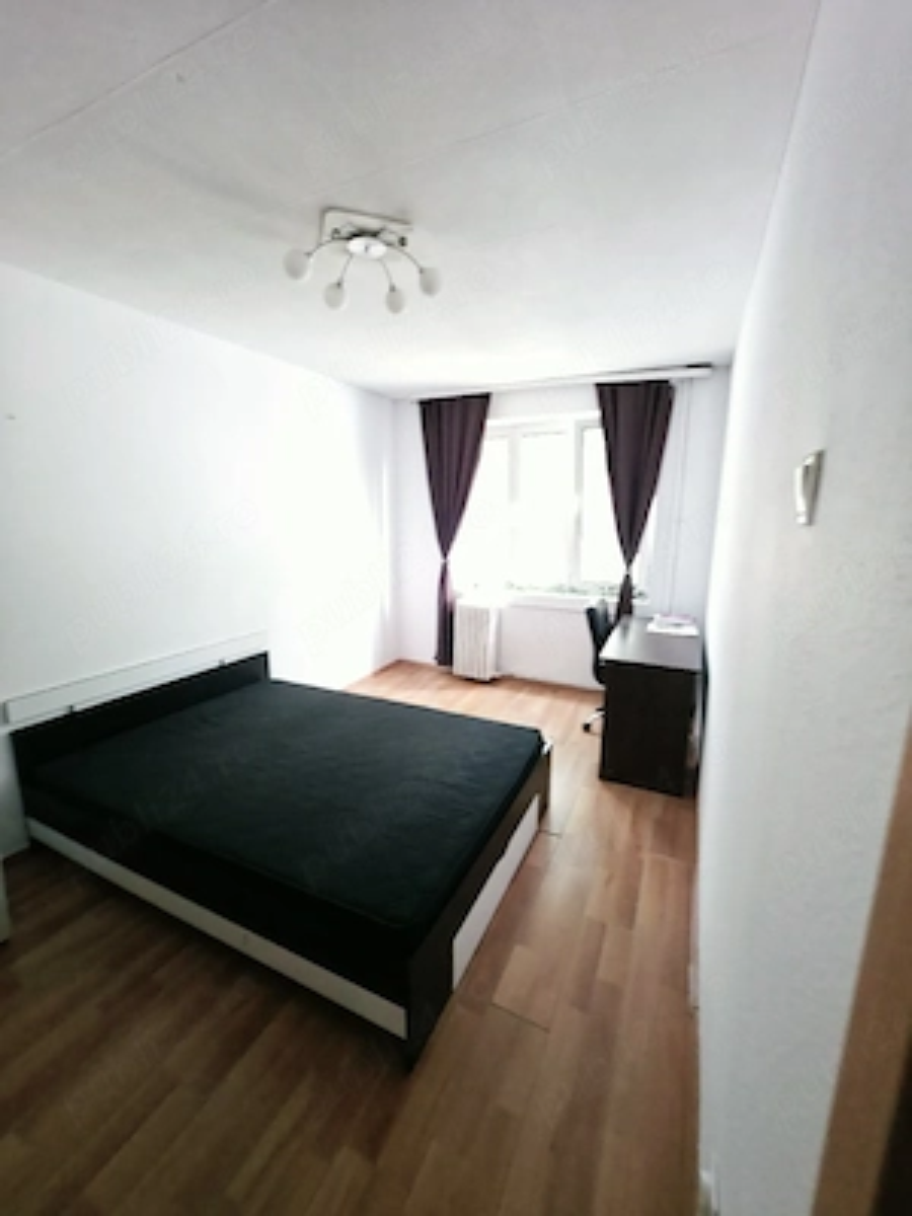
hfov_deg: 89.9
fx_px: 457
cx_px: 456
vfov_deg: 106.2
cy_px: 608
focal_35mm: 13
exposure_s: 1/8.34
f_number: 1.9
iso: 640
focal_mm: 2.2
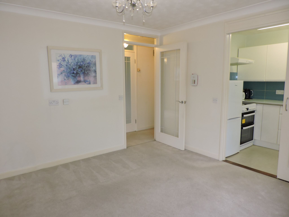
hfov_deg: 71.6
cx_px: 144
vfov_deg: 56.8
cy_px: 108
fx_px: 200
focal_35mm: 24
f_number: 3
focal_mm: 4.3
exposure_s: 1/40
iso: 320
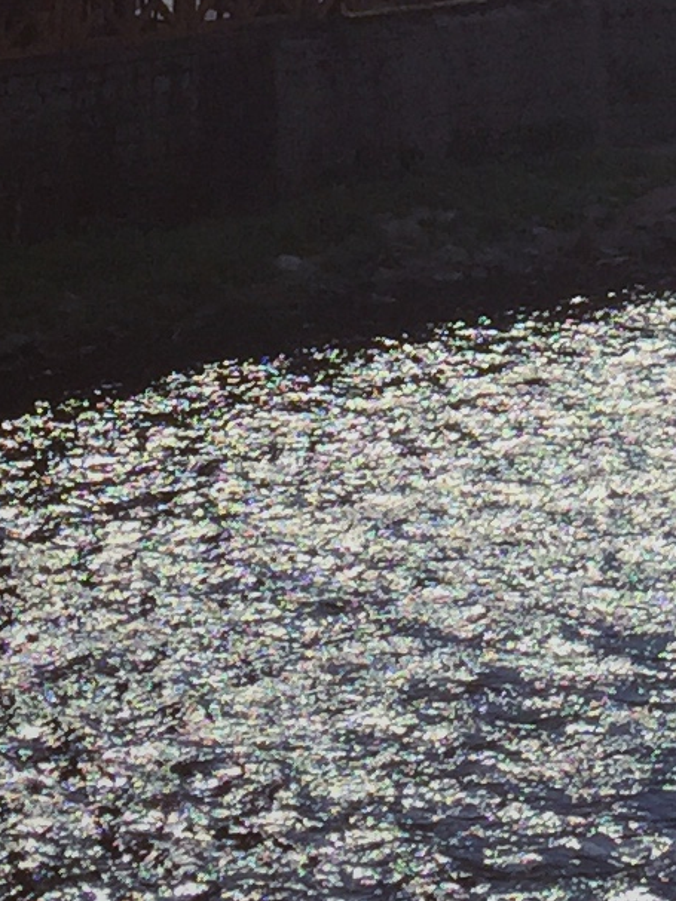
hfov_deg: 9.4
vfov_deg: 11.9
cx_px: 831
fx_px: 4063
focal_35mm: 156
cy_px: -561
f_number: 2.2
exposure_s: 1/4405
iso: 32
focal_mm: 4.15
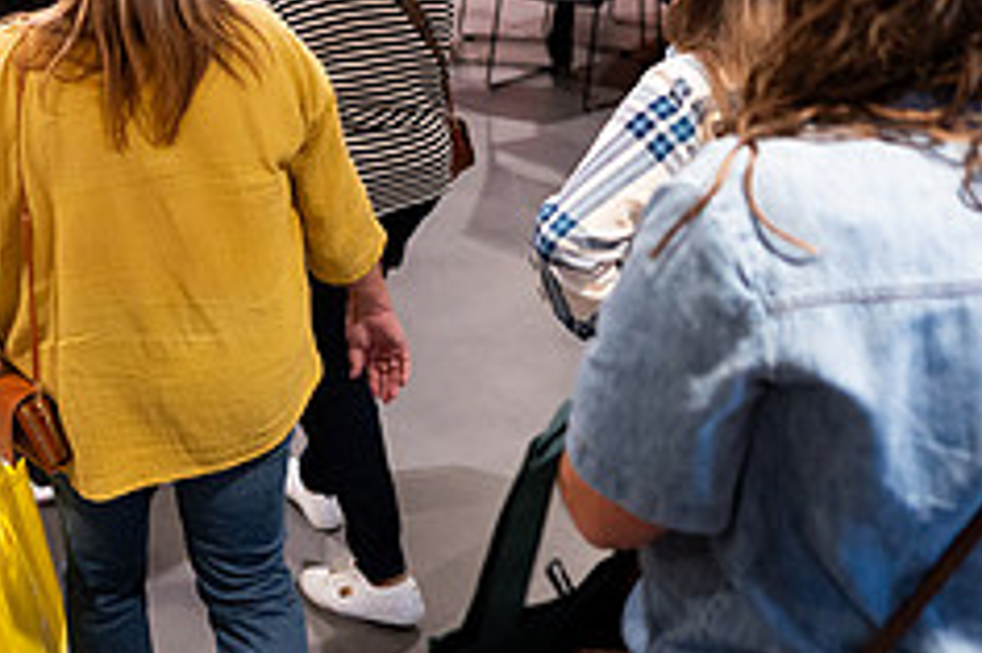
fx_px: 1608
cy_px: 2
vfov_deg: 22.1
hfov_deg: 31.9
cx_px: 58
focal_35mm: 59
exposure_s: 1/200
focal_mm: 24
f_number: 1.8
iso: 1250
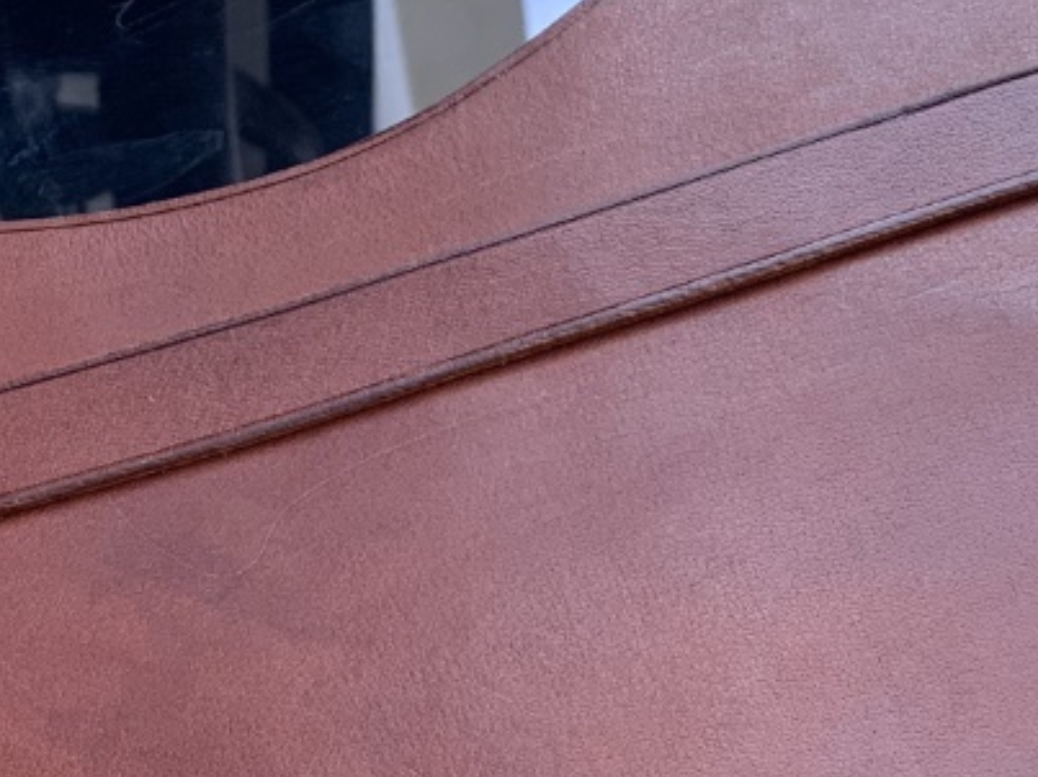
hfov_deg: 21.1
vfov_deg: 15.5
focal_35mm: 93
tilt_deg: -59.7
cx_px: 636
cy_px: 836
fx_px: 2788
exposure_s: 1/100
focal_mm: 4.25
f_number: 1.8
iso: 80
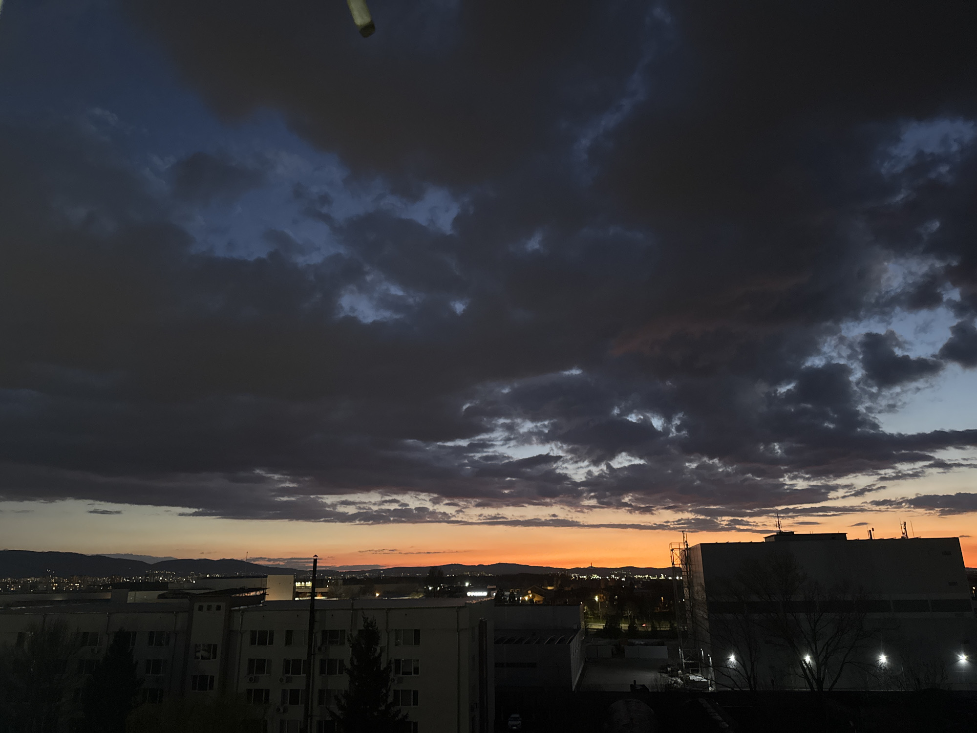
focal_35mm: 24
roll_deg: +1.0
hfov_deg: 71.6
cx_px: 488
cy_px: 366
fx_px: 677
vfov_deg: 56.8
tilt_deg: +18.4
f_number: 1.78
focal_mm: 6.76
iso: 800
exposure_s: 1/25
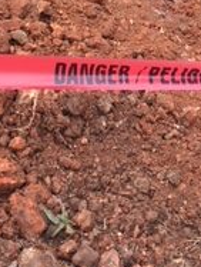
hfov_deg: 15.0
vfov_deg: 17.2
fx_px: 764
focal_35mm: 99
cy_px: -170
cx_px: 131
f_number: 2.2
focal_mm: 4.15
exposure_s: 1/40
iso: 25
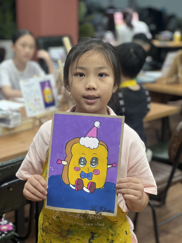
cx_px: 91
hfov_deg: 19.1
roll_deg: -1.6
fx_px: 540
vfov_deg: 25.3
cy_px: 122
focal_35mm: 77
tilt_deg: -12.0
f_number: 2.8
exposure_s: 1/33
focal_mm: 9
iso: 125
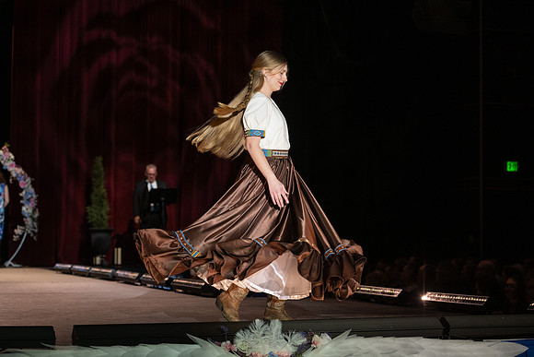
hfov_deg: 23.5
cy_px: 169
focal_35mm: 87
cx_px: 293
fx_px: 1285
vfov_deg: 15.8
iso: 500
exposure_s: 1/800
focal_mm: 70
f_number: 2.8
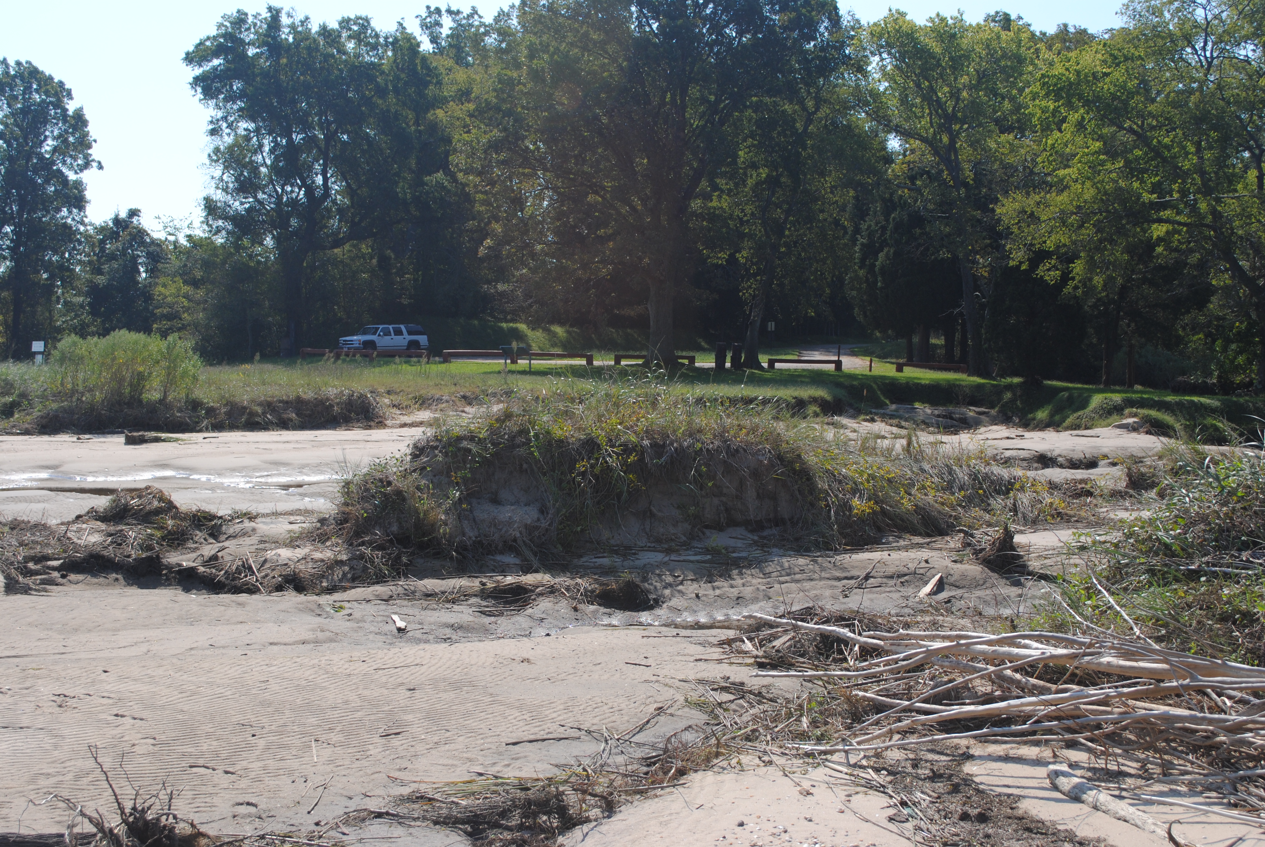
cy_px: 424
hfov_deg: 41.1
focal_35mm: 48
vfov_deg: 28.2
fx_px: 1689
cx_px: 632
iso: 100
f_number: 9
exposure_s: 1/320
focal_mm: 32
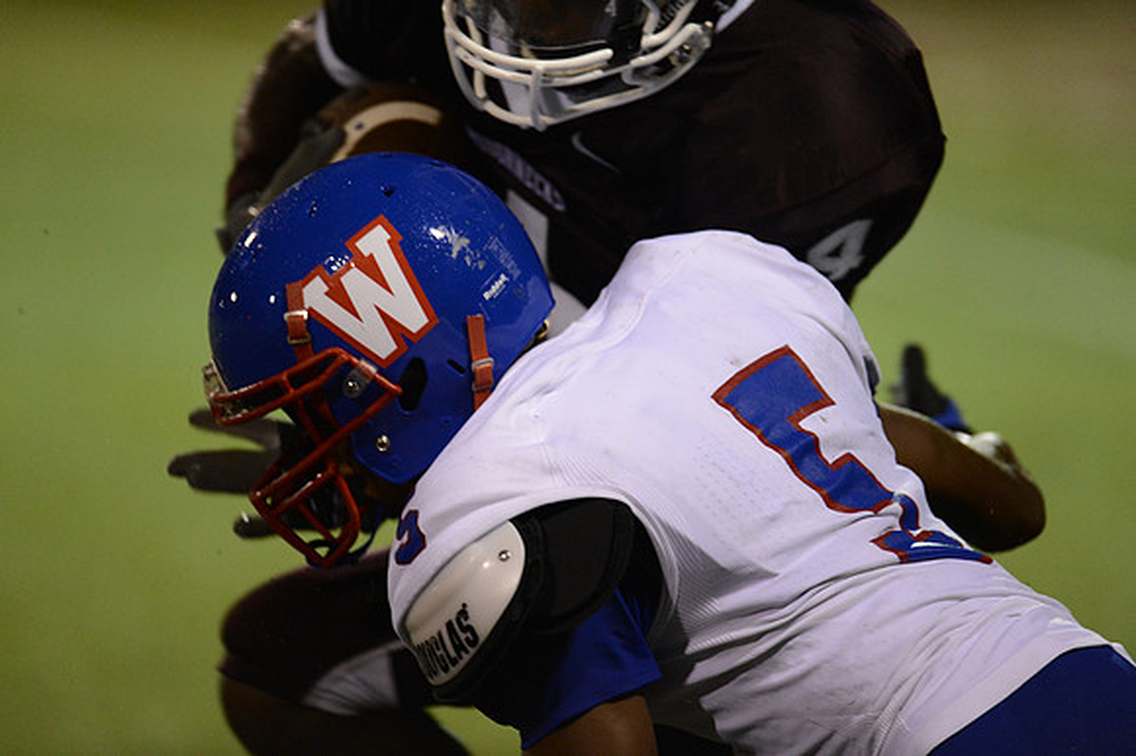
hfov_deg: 5.2
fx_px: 12615
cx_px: 568
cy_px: 378
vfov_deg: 3.4
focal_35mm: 400
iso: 6400
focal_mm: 400
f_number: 2.8
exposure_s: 1/800
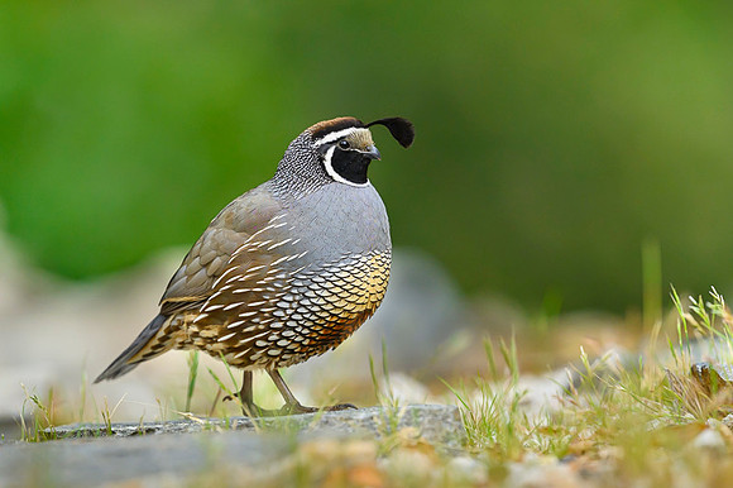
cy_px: 228
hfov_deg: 4.0
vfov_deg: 2.7
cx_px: 387
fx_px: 10463
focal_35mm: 514
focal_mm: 400
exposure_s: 1/320
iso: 1000
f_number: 4
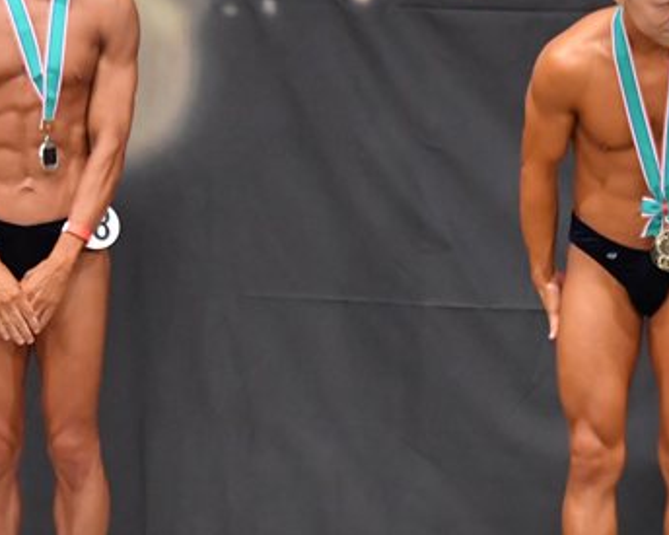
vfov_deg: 3.1
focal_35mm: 507
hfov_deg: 3.8
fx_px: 10036
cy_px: 235
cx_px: 324
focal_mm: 160
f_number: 5.6
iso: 6400
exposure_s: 1/400
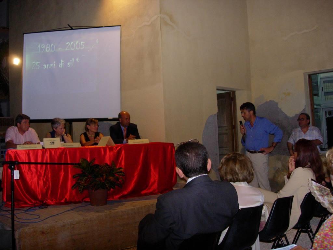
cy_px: 125
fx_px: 366
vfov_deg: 37.7
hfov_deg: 49.0
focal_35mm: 38
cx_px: 166
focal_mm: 7.8
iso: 200
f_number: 2.8
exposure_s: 1/161
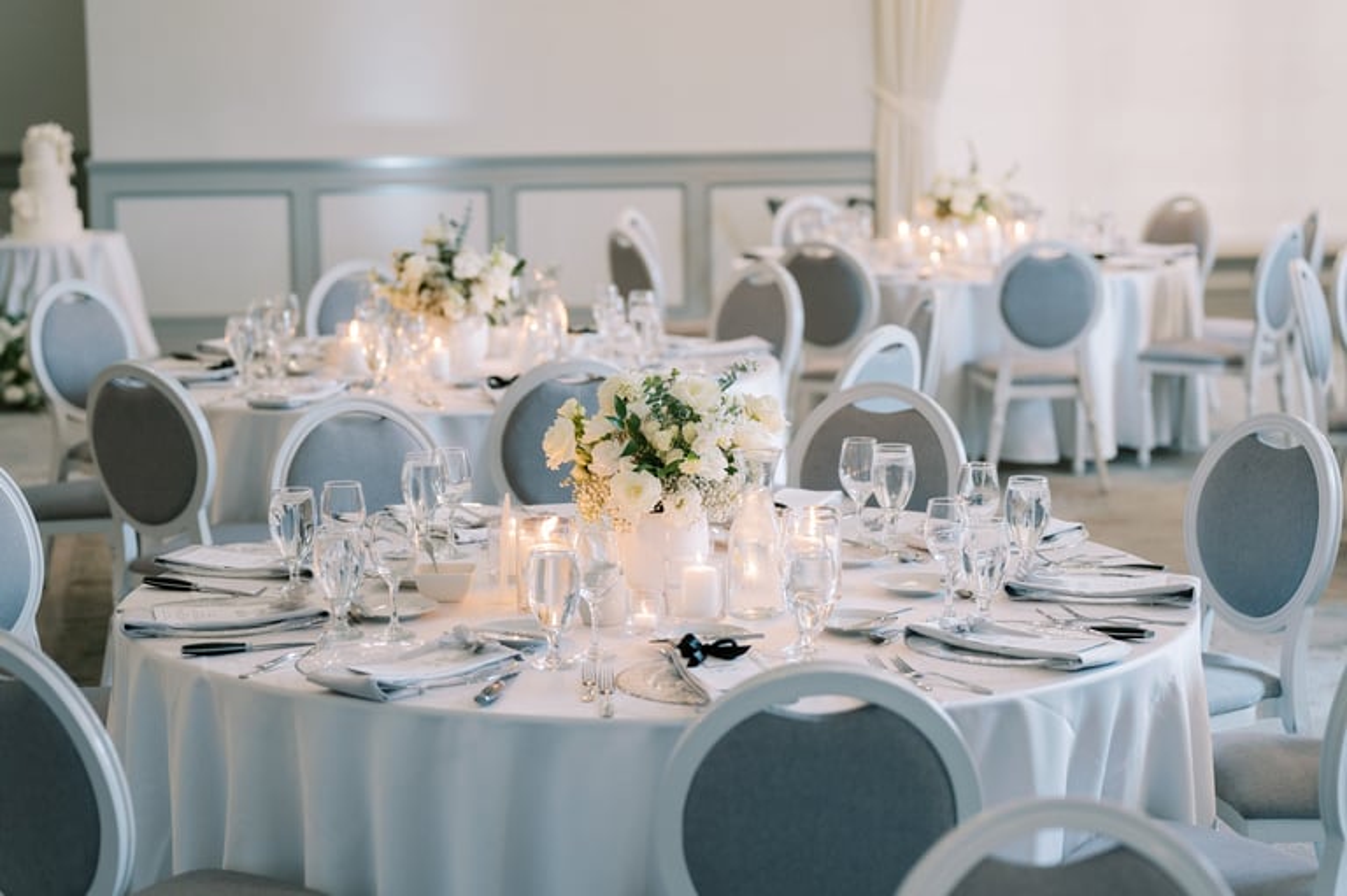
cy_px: 448
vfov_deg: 18.6
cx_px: 674
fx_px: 2730
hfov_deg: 27.7
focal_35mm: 73
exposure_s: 1/100
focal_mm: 73
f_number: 2.5
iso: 1000
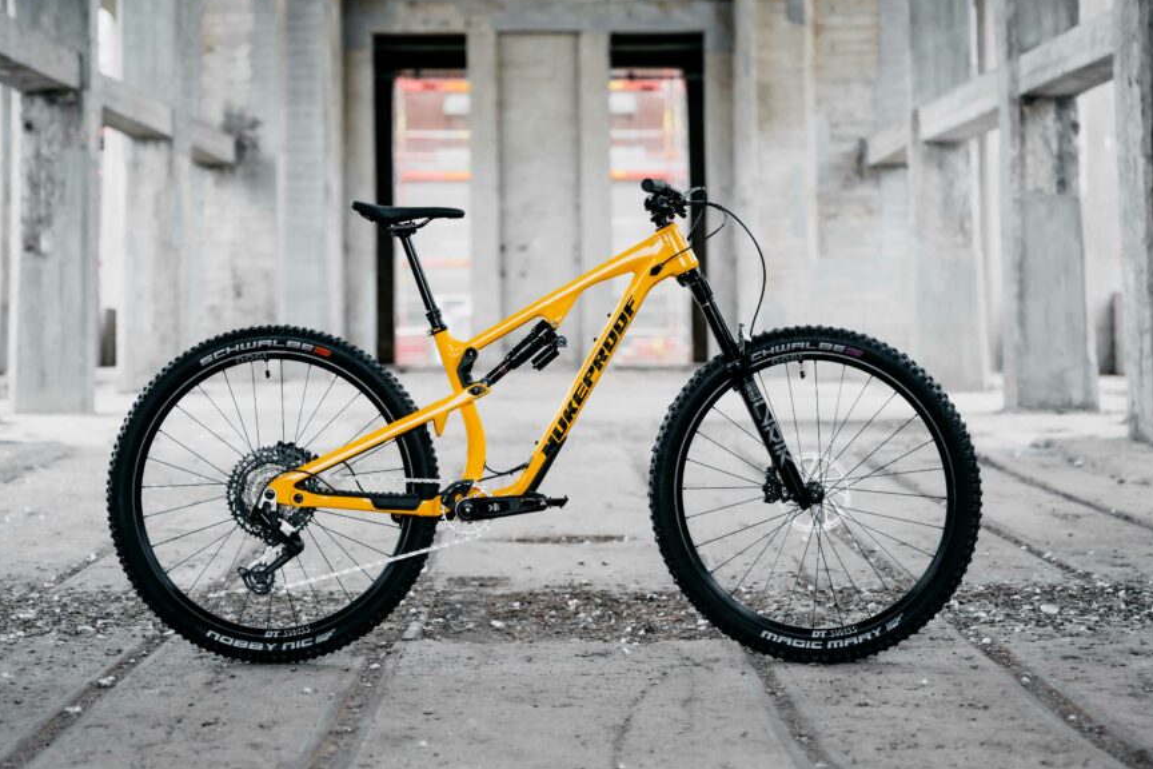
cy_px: 384
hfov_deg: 24.5
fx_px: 2658
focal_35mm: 83
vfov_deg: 16.5
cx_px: 551
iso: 640
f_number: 2.8
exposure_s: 1/250
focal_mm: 70
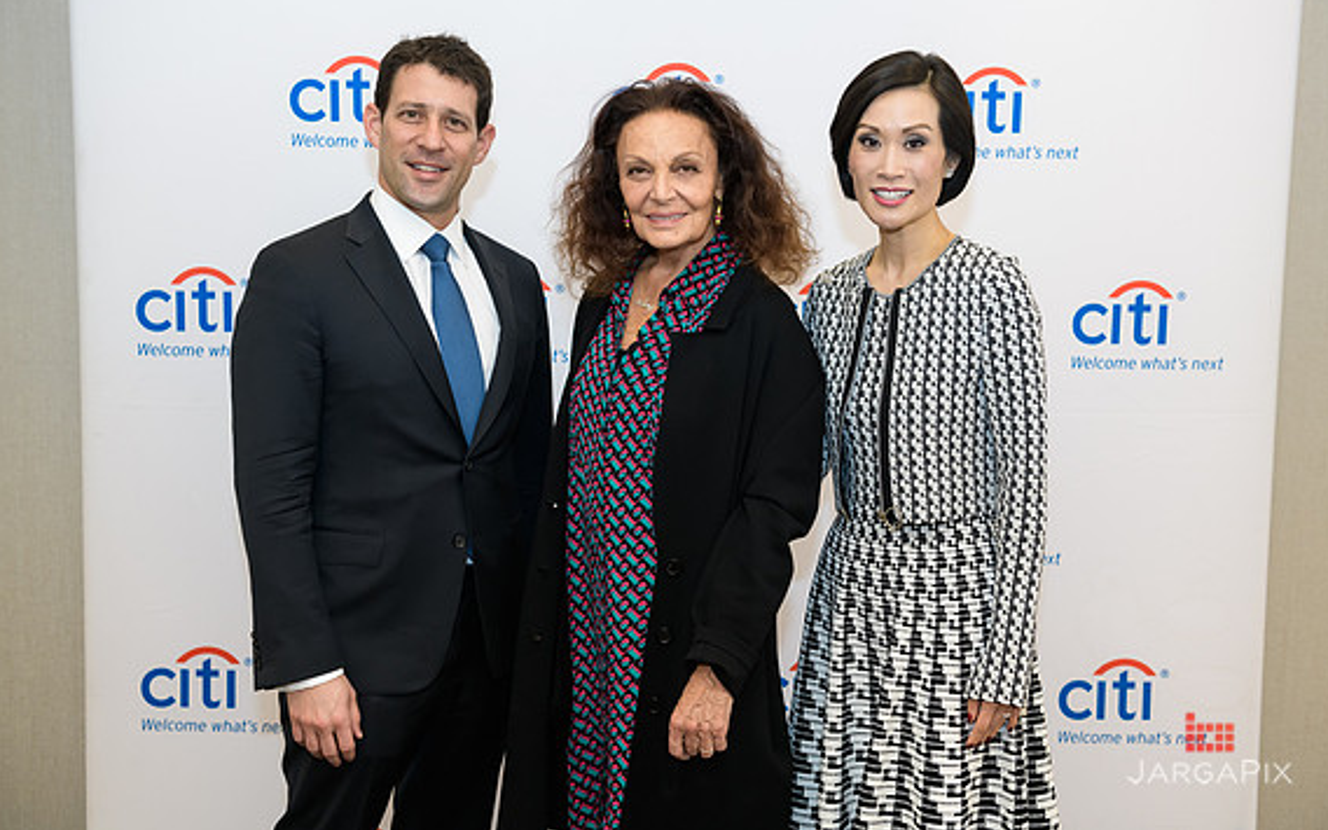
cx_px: 673
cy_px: 382
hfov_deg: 40.3
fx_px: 1810
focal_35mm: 50
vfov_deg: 25.8
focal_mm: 48
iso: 800
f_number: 4
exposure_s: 1/125
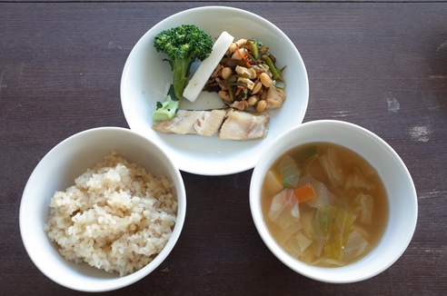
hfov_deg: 65.6
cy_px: 148
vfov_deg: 46.2
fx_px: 347
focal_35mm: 28
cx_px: 224
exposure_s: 1/30
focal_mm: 18.3
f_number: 5.6
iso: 200
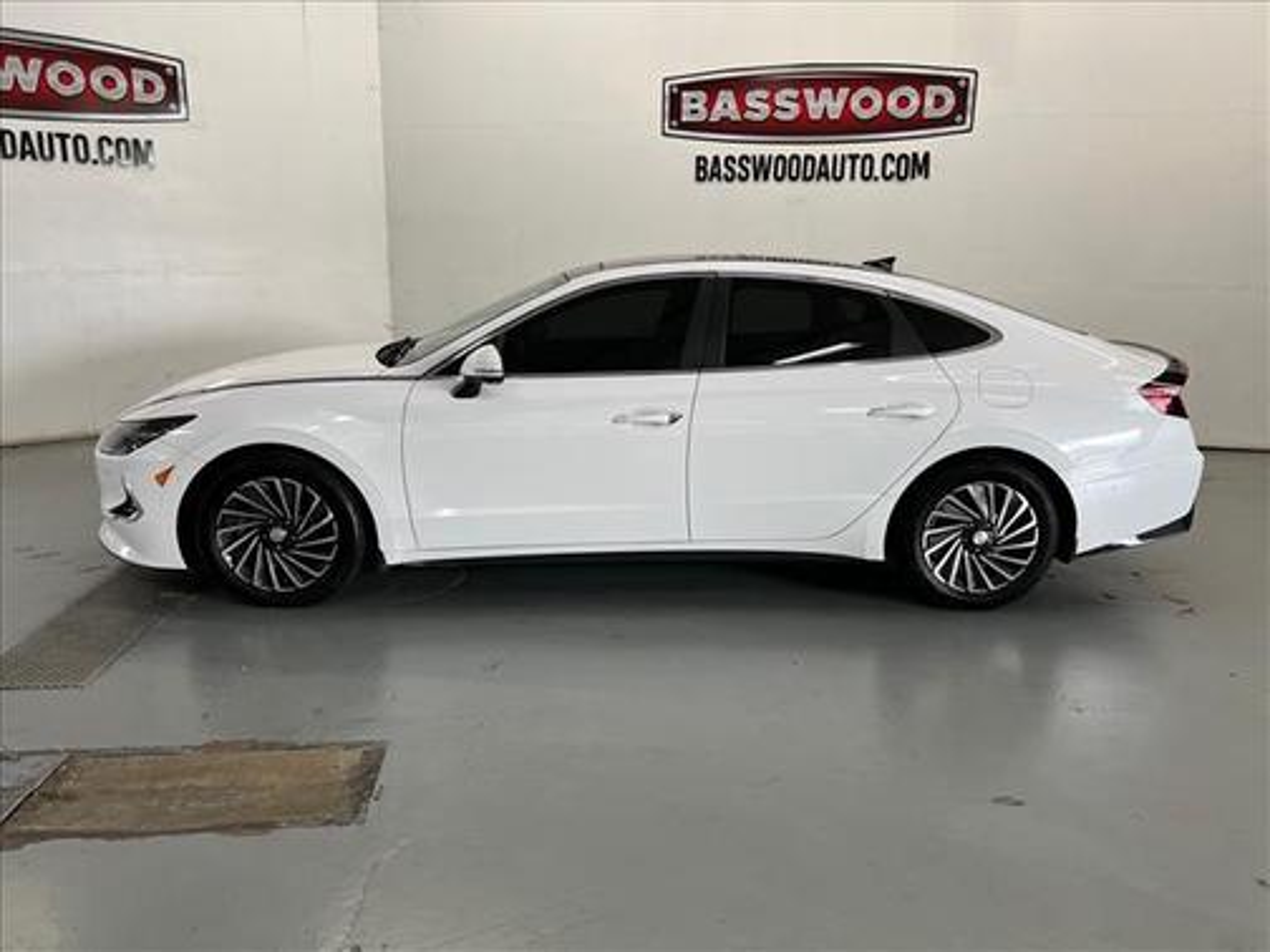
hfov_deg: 67.3
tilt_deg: -13.4
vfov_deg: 53.1
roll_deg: -1.3
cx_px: 635
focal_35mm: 26
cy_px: 476
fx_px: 954
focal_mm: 5.7
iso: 64
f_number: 1.5
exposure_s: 1/120
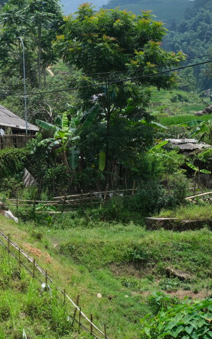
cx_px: -40
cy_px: 173
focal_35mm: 85
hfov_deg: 14.9
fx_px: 786
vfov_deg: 24.4
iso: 160
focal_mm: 35
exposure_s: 1/750
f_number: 4.5
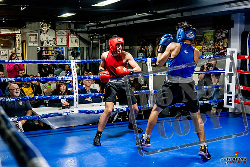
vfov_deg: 26.0
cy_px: 84
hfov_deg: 38.2
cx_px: 125
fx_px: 361
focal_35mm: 52
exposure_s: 1/800
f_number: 2.8
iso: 5000
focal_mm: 35
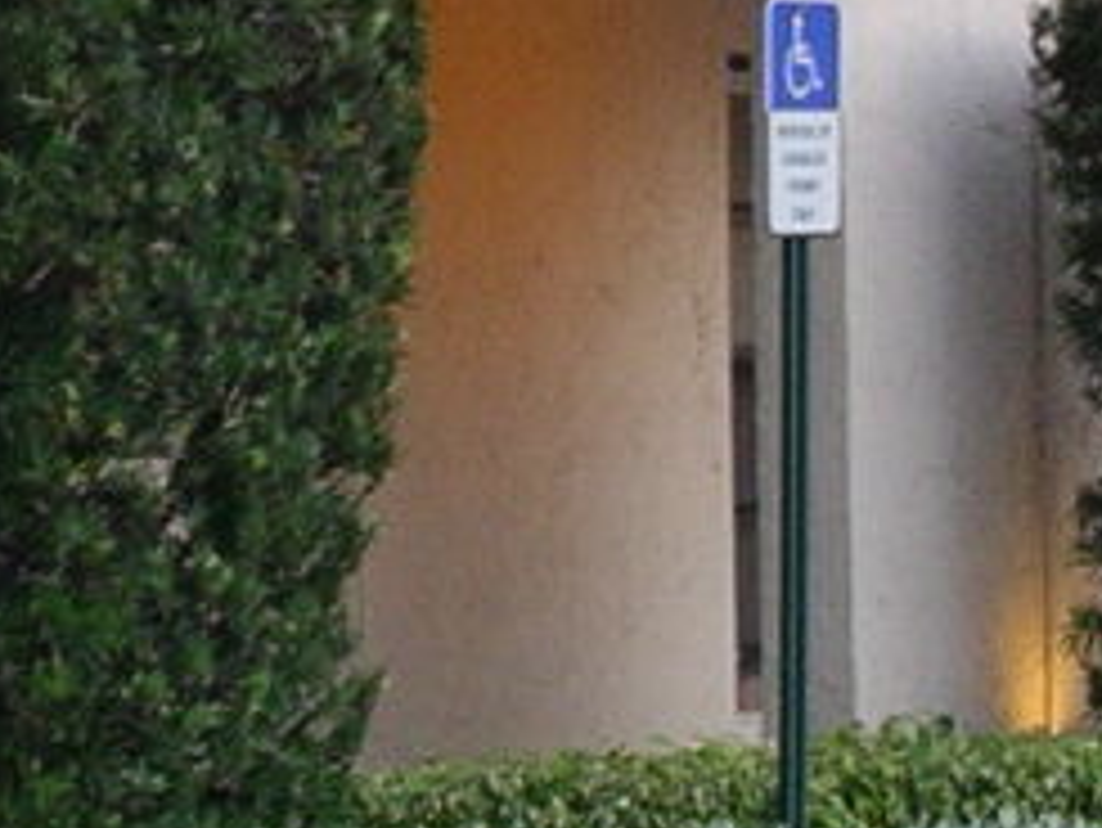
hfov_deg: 6.7
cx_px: -22
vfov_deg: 5.0
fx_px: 9364
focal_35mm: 294
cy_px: -225
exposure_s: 1/47
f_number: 3
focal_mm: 9.3
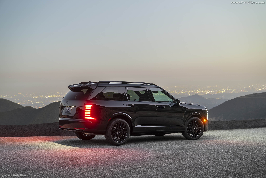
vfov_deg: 24.6
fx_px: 406
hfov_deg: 36.2
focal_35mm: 55
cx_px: 133
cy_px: 89
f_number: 5
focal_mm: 55
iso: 64
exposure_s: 10
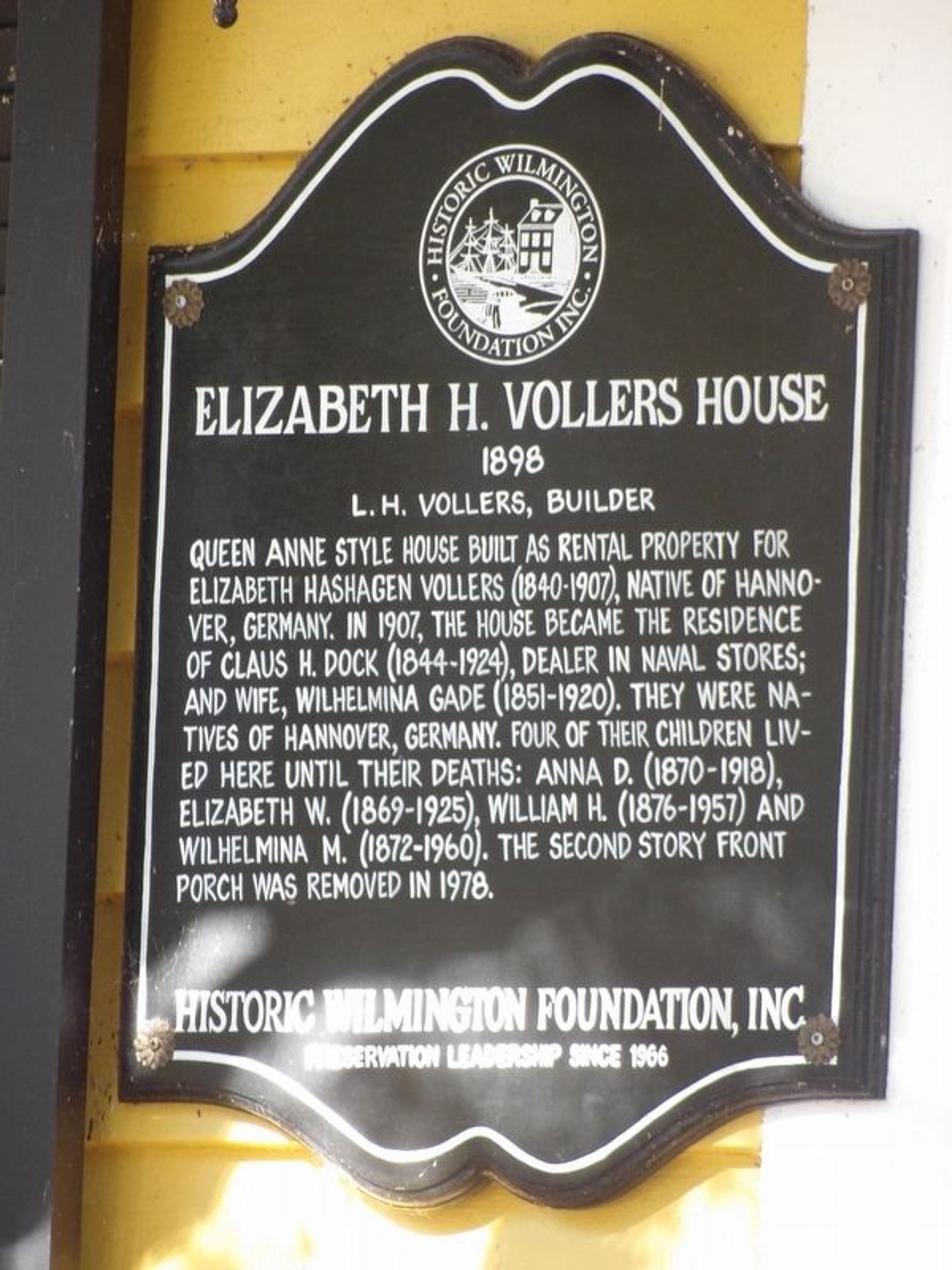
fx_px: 26365
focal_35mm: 719
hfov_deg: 2.1
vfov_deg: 2.8
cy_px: 635
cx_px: 476
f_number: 4.4
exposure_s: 1/50
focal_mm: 128.9
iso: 340
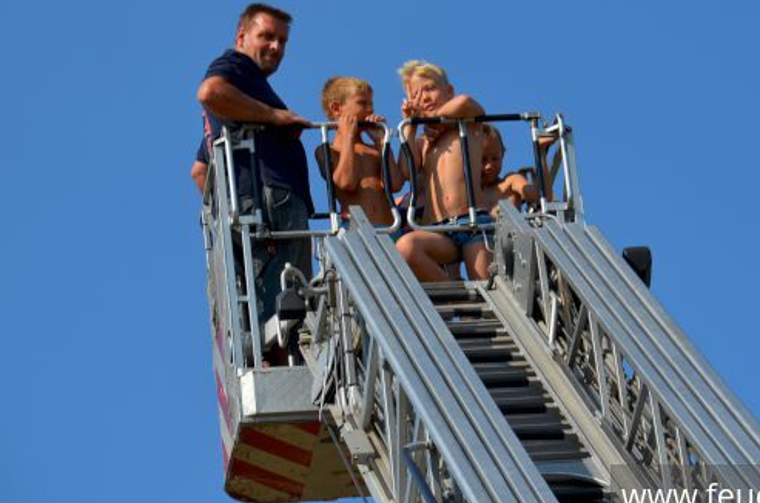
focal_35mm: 208
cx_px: 481
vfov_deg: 6.6
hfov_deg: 9.9
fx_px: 4373
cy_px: 199
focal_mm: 105
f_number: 9
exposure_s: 1/320
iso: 100
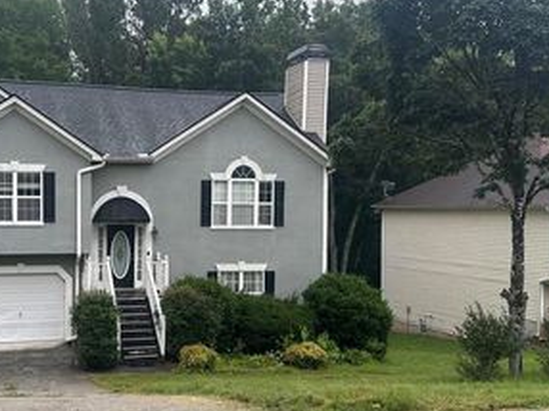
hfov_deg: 43.8
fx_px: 666
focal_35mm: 42
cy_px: 218
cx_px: 159
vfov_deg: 34.3
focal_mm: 6.86
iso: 100
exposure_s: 1/121
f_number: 1.78
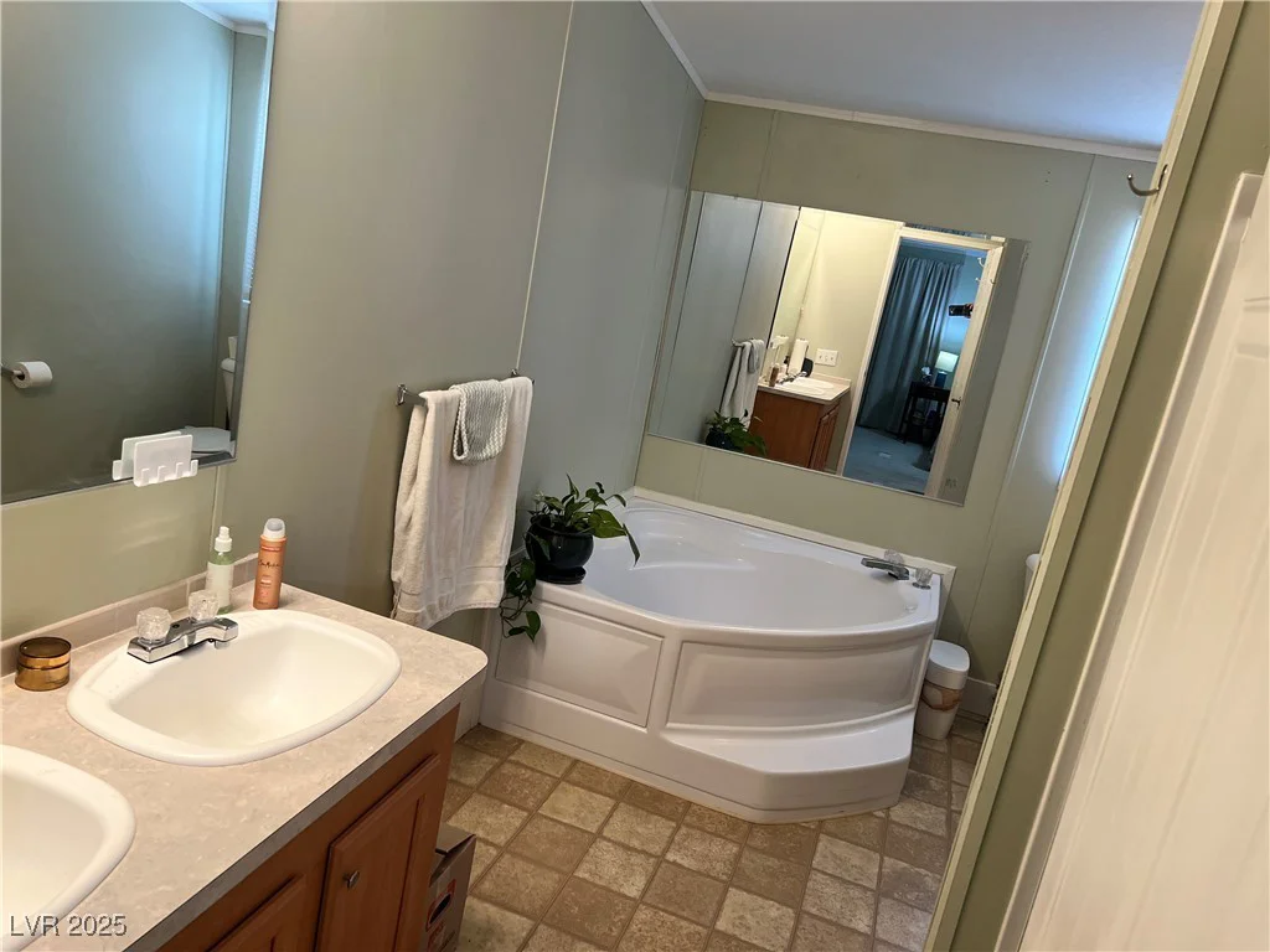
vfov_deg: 53.1
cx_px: 635
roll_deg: -10.9
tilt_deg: -14.8
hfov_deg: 67.3
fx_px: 954
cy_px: 476
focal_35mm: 26
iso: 125
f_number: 1.5
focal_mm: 5.7
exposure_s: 1/120
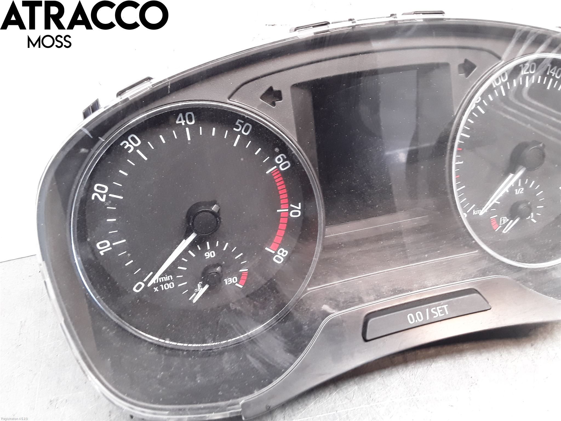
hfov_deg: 63.4
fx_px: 454
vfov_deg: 49.7
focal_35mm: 28
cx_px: 280
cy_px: 210
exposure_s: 1/33
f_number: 1.9
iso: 100
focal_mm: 2.91
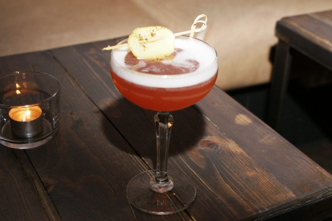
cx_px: 166
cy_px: 110
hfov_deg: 33.4
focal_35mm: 60
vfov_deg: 22.6
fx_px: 553
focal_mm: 40
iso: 800
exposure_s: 1/60
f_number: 5.6
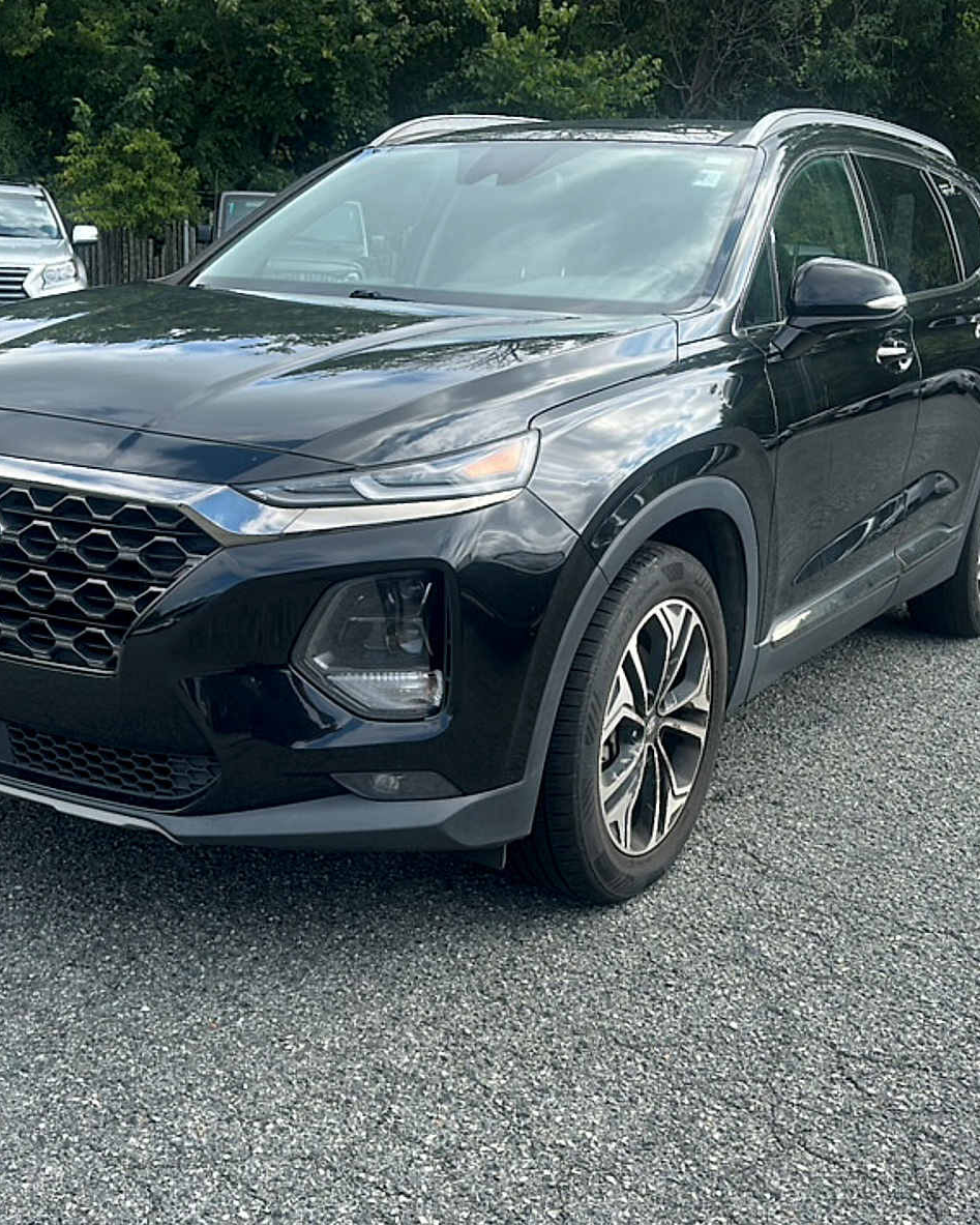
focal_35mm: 33
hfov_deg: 44.6
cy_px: 605
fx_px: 1196
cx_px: 486
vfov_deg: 54.2
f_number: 1.78
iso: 80
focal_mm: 6.86
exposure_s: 1/1416
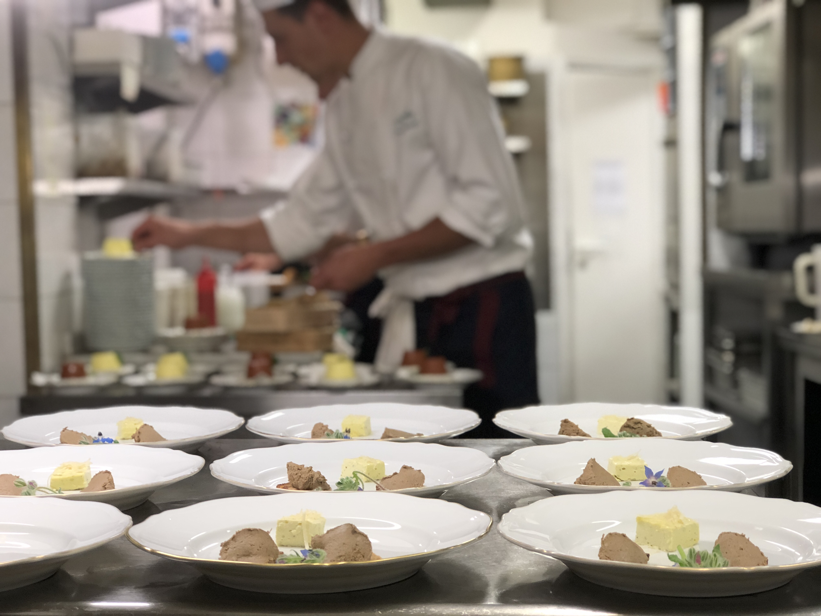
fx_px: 1352
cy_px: 308
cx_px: 410
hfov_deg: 33.8
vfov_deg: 25.7
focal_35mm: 57
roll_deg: +2.2
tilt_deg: -4.0
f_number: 2.8
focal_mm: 6.6
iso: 100
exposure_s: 1/50
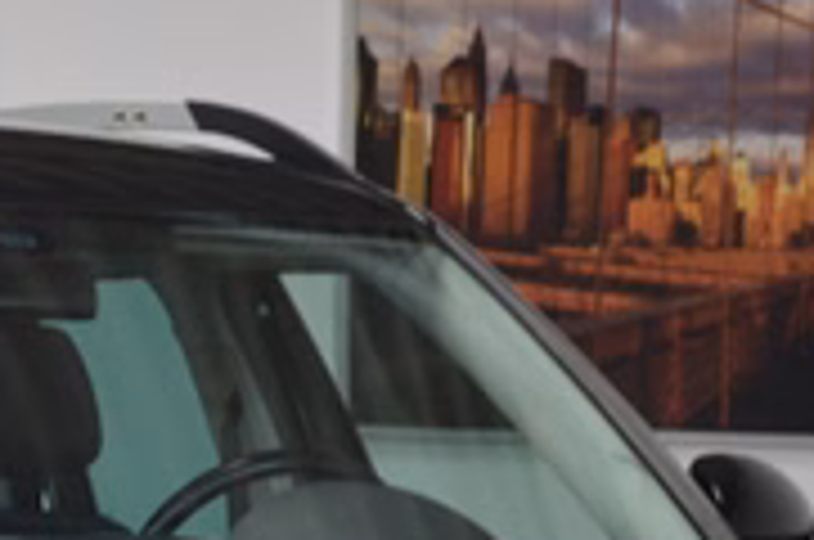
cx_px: 18
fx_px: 6952
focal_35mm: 308
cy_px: 954
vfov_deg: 4.4
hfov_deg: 6.7
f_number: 5
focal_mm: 58
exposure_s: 1/60
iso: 400
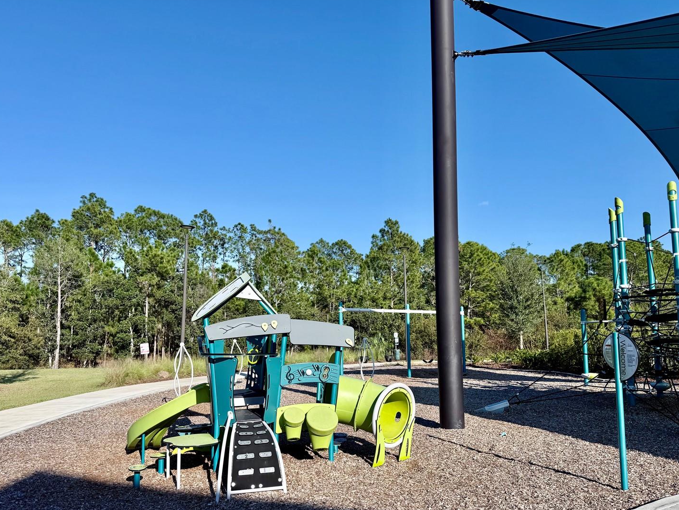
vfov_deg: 51.3
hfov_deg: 65.3
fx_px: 530
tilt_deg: +5.3
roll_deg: +0.3
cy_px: 280
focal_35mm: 27
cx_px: 338
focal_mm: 6.76
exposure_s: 1/4405
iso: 80
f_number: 1.78
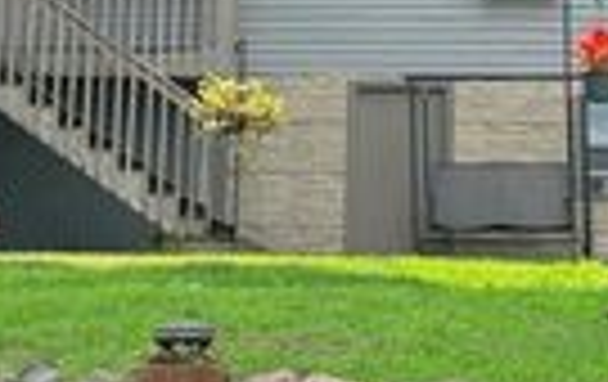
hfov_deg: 22.0
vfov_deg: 13.8
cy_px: 16
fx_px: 1561
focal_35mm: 94
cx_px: 284
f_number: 1.78
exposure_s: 1/1337
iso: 100
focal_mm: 6.76
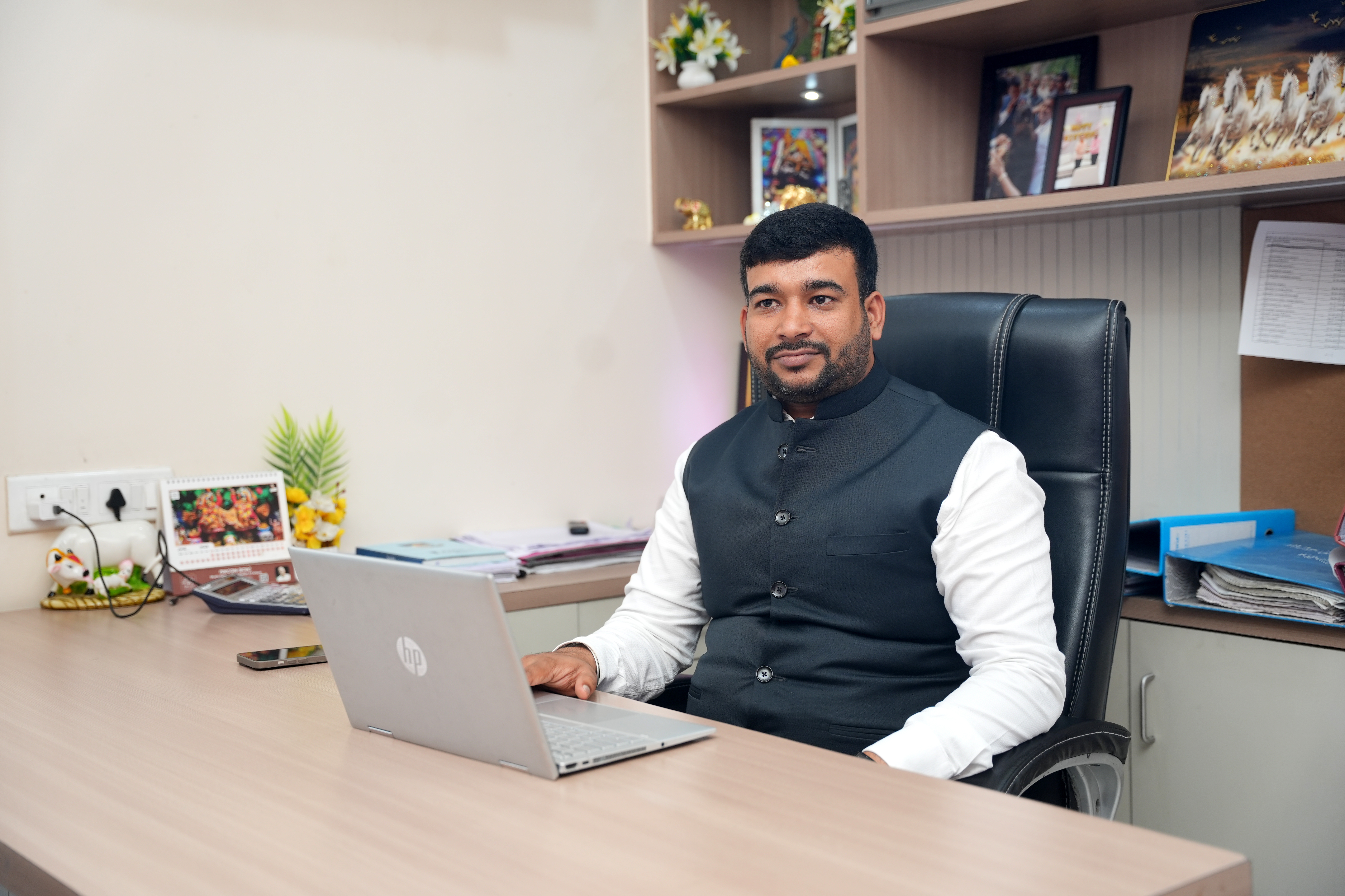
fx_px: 1629
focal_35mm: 44
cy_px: 448
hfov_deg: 44.9
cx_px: 672
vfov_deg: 30.8
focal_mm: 43.6
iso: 320
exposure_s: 1/125
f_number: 2.8
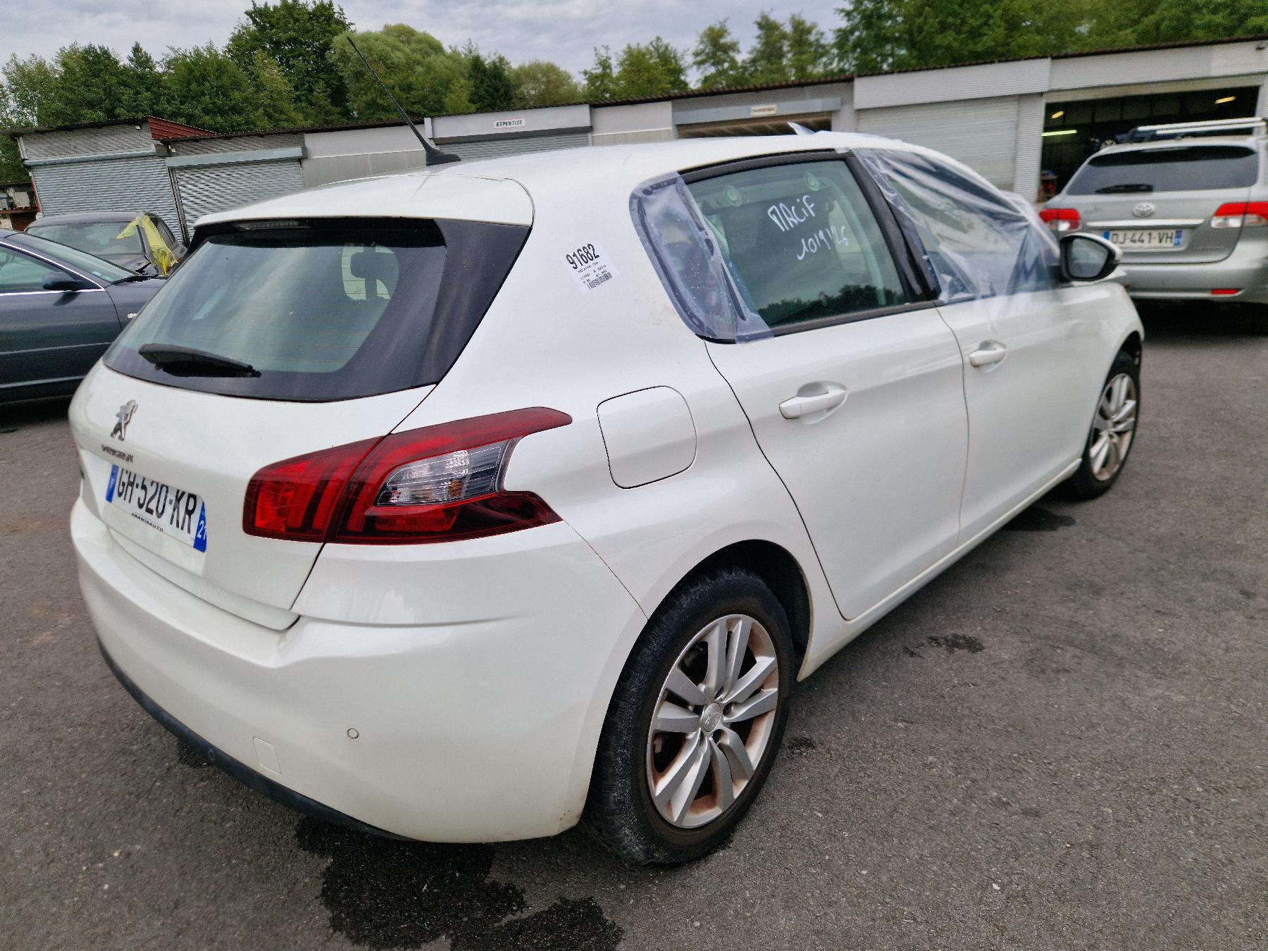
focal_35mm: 23
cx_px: 634
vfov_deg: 58.9
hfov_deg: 73.9
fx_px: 843
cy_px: 476
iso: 50
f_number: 1.8
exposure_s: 1/400
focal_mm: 5.4
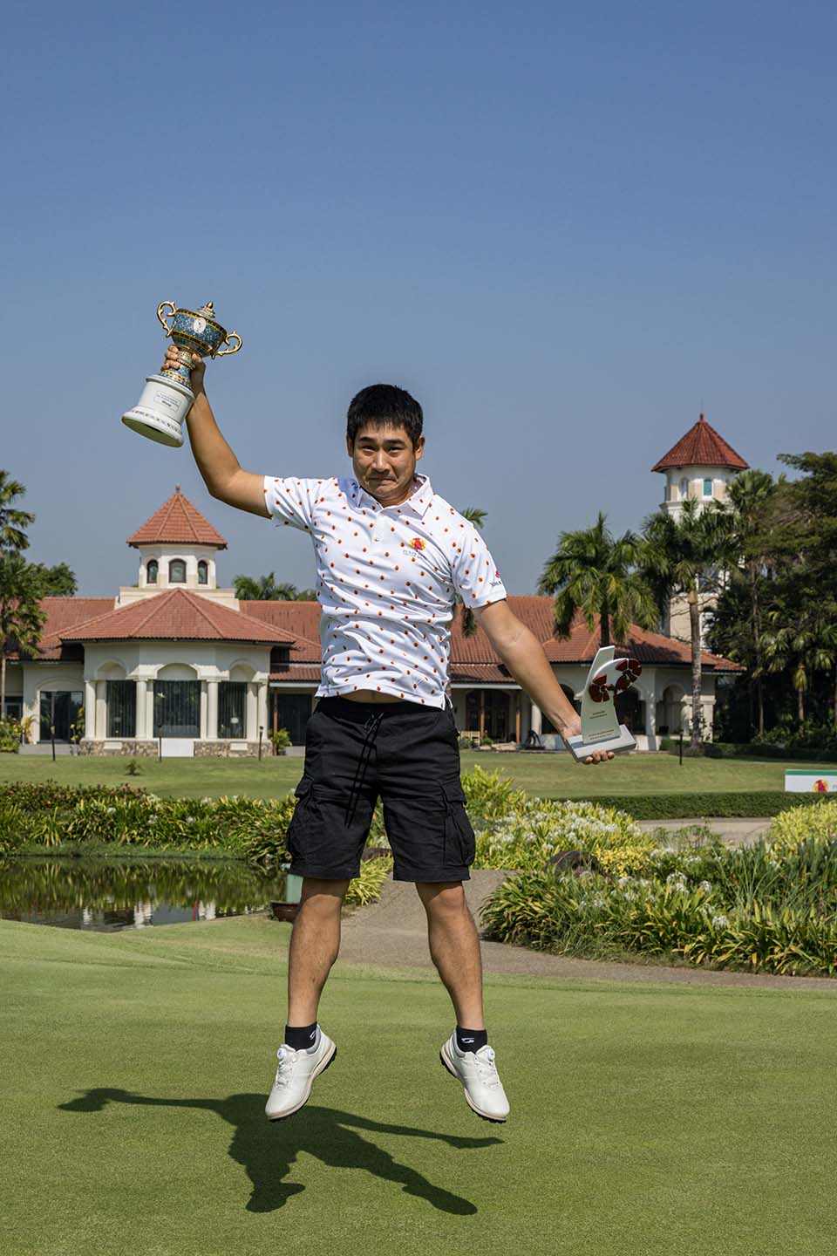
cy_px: 628
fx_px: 1604
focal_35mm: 46
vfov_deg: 42.7
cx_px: 418
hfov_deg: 29.2
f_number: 8
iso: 250
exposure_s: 1/1000
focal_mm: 46
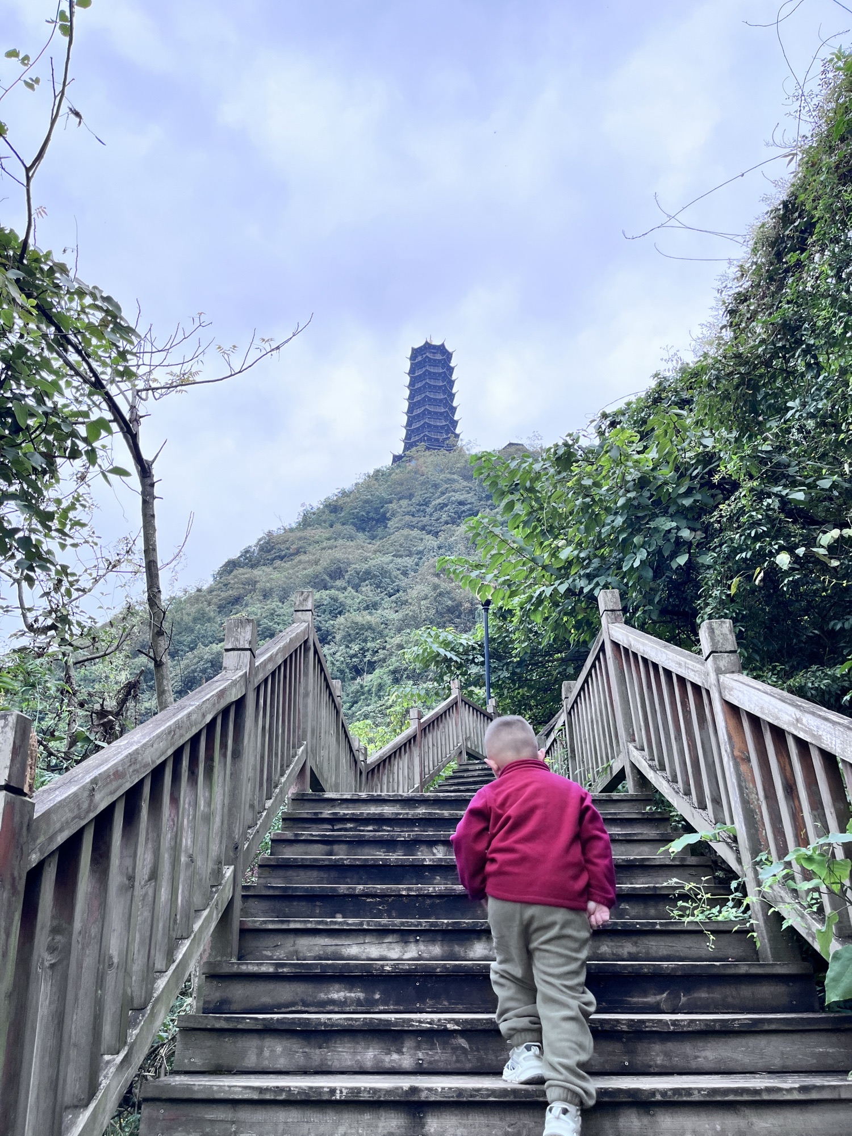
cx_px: 426
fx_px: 853
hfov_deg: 53.1
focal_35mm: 26
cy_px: 568
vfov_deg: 67.3
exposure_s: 1/140
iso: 32
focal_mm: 5.1
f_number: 1.6
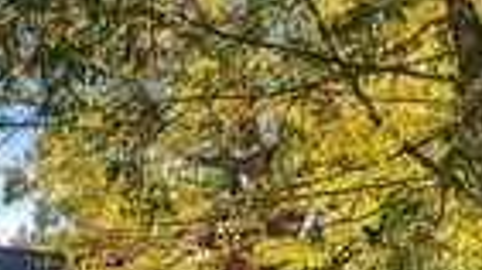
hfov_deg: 16.1
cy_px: 484
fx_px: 1660
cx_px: -24
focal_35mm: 130
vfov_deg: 8.9
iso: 500
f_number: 7.1
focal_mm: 35
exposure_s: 1/80
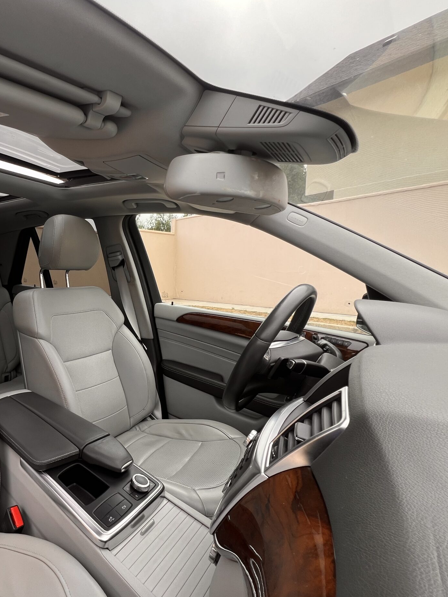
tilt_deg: -3.8
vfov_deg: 87.7
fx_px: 311
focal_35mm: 18
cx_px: 80
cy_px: 291
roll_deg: -0.6
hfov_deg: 64.3
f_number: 1.8
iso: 32
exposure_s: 1/320
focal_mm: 1.57
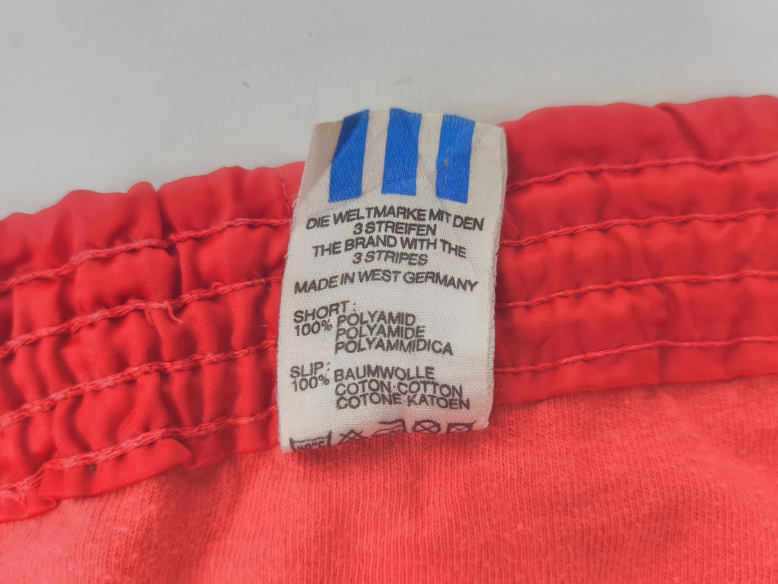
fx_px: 539
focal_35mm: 24
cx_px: 389
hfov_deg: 71.6
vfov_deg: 56.8
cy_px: 292
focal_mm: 6.92
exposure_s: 1/100
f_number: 1.9
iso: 100
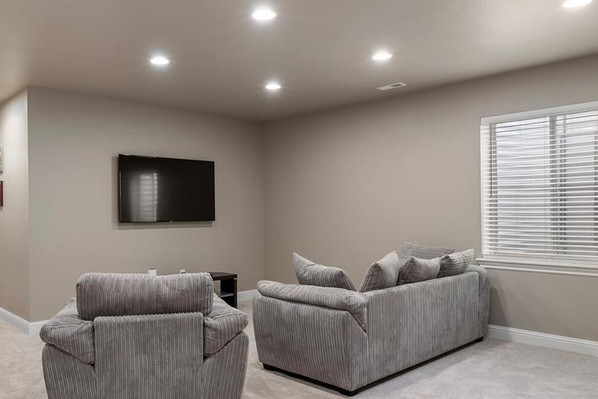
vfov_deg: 45.0
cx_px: 249
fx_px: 482
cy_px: 211
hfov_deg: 63.2
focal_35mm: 29
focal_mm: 16
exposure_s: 5
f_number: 8
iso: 100
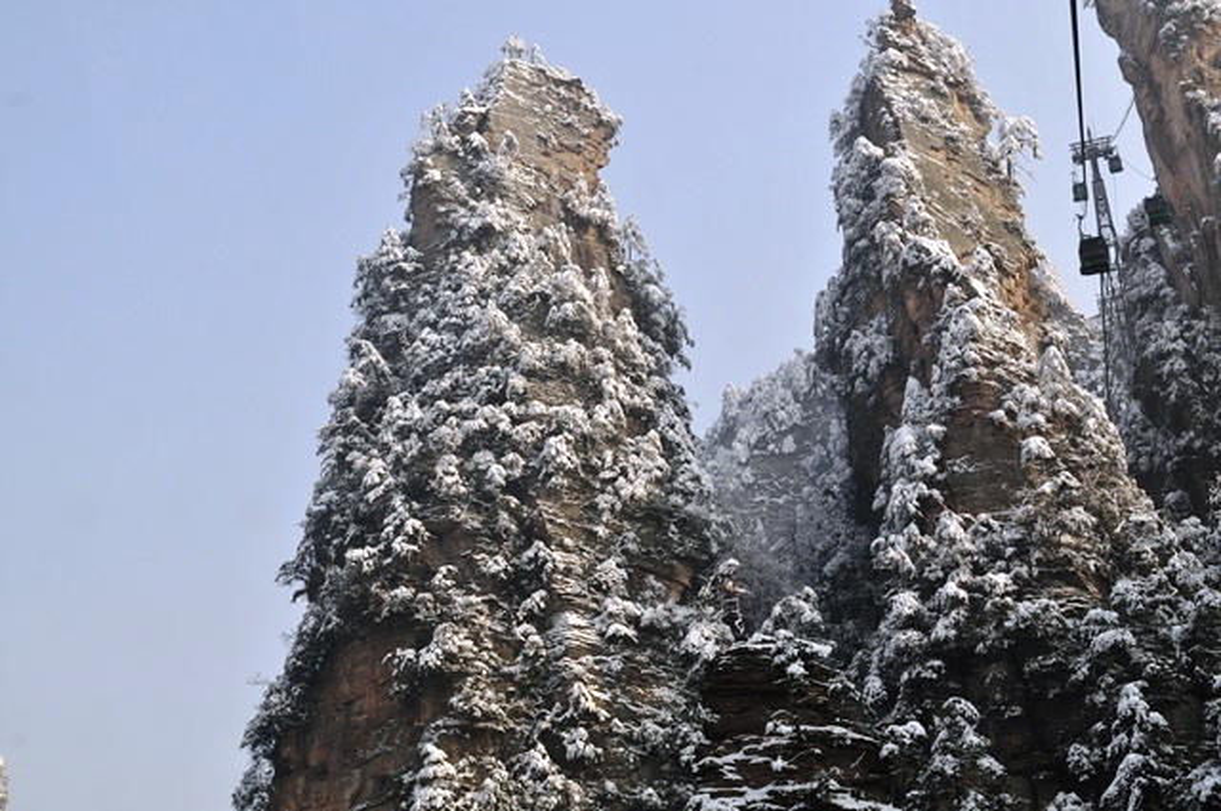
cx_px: 610
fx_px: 2032
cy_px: 406
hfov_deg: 33.4
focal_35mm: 60
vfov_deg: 22.6
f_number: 8
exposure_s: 1/250
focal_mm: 40
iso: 200
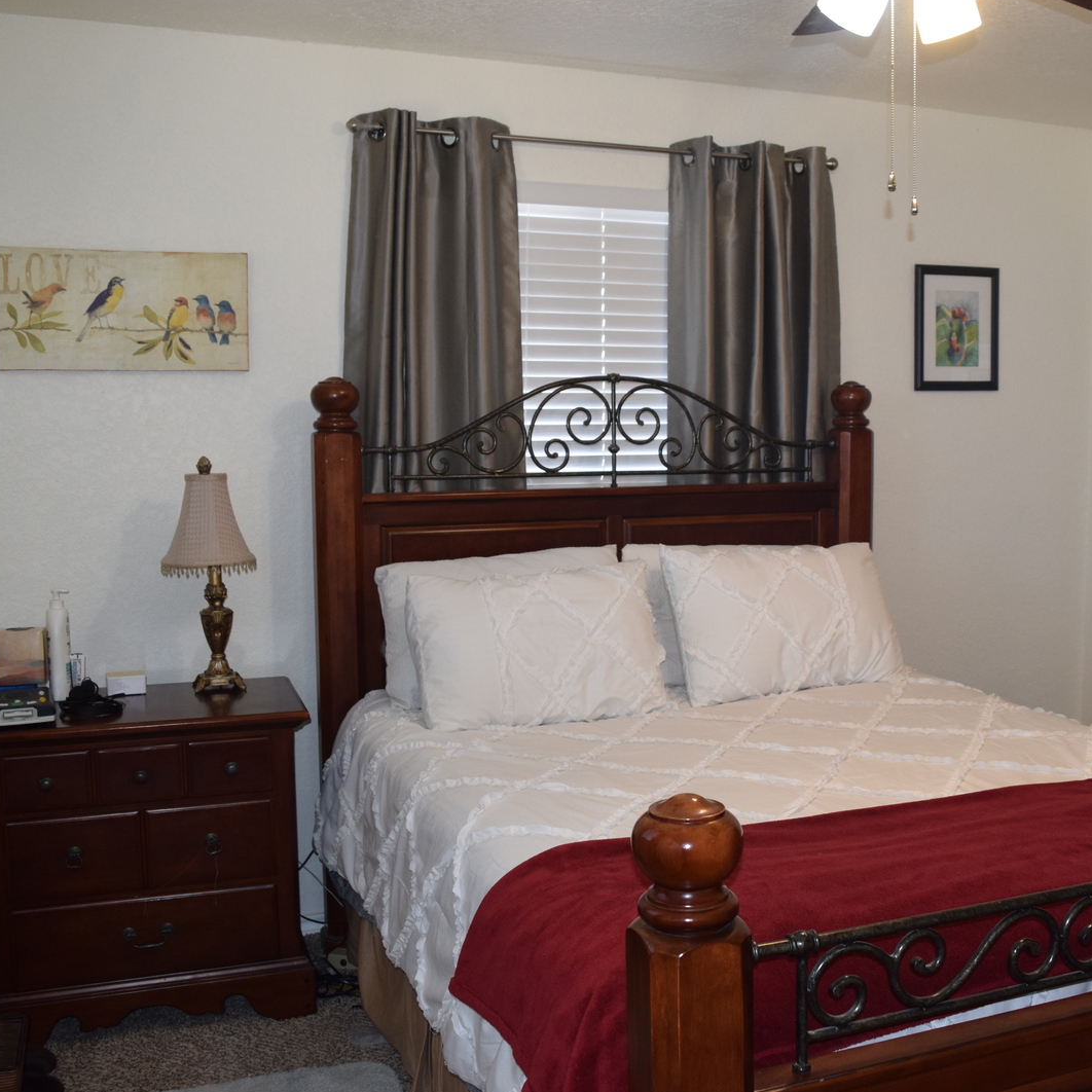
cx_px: 676
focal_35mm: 35
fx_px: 1249
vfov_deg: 47.2
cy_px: 544
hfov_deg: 46.8
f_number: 5
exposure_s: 1/100
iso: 800
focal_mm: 18
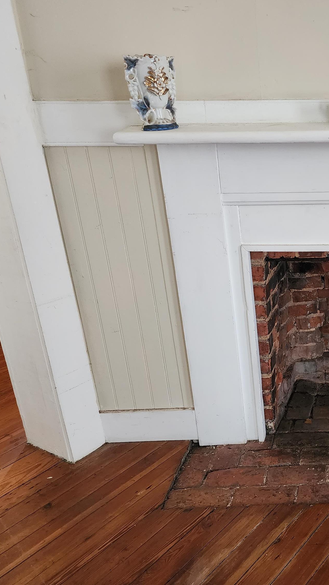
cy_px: 288
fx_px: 527
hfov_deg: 31.1
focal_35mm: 34
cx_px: 357
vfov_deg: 58.0
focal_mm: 6.4
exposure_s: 1/60
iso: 640
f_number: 1.8
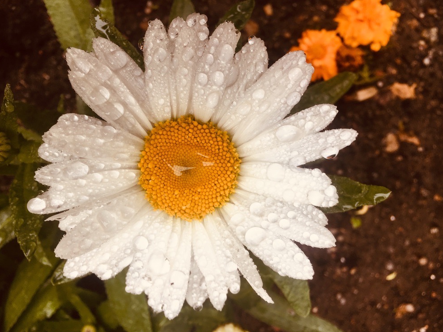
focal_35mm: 30
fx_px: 384
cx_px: 218
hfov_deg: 60.0
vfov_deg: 46.8
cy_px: 165
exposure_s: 1/120
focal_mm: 4.15
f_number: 2.2
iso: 25
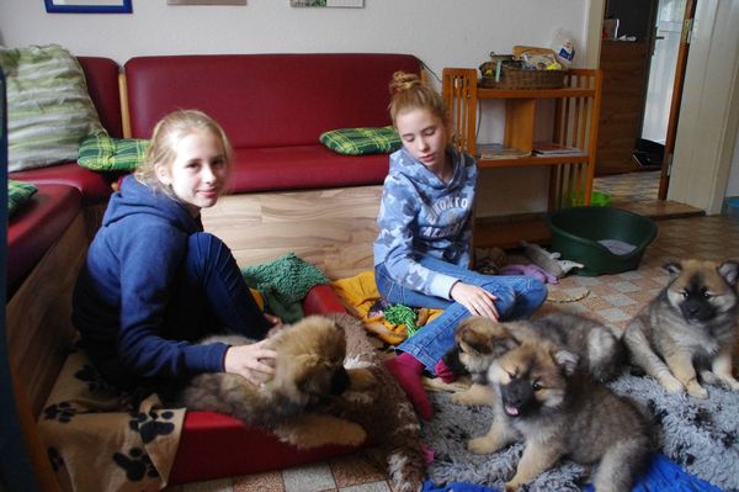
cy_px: 246
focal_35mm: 27
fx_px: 554
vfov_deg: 47.9
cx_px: 370
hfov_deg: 67.4
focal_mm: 18
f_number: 5.6
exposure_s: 1/40
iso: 3200
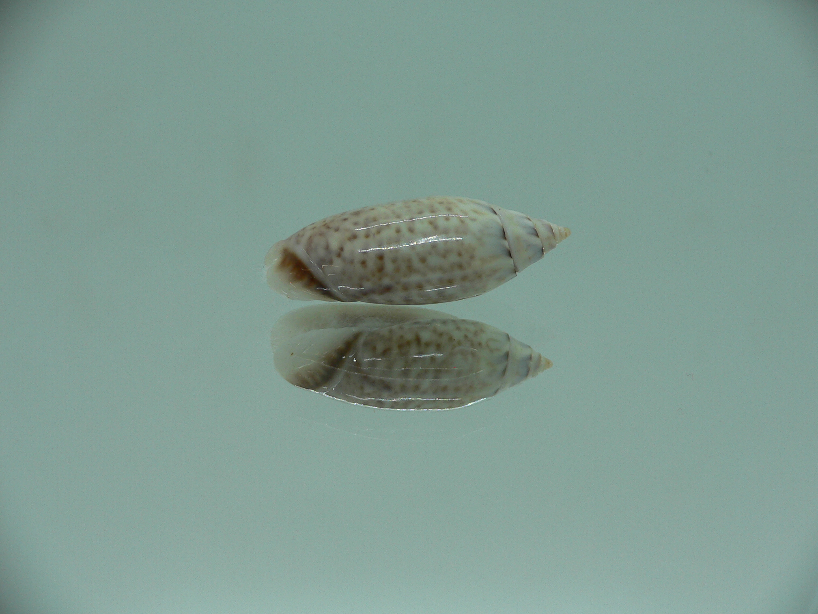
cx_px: 409
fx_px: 827
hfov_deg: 52.6
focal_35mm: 35
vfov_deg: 40.7
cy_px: 307
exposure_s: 1/80
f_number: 2.8
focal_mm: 4.6
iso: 80
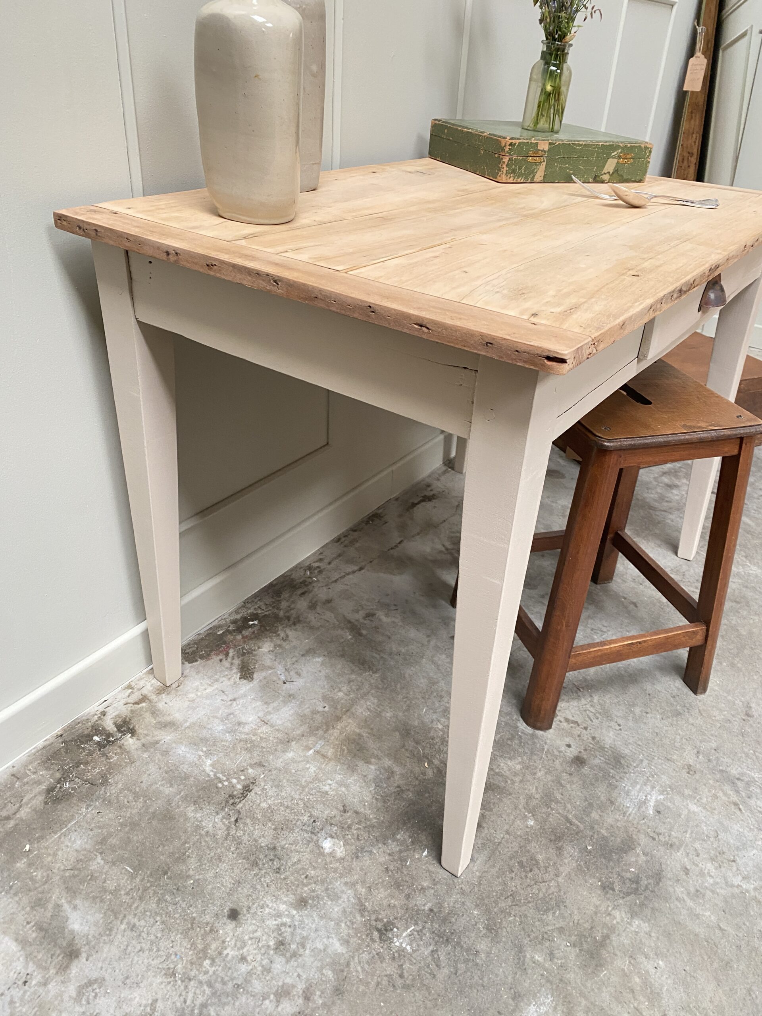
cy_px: 508
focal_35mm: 26
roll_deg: -3.0
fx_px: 763
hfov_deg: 53.1
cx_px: 381
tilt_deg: -30.9
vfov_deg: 67.3
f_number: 1.8
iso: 200
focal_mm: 4.25
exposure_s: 1/60
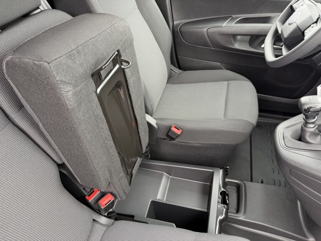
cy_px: 120
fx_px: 223
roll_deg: +7.2
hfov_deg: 71.6
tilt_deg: -41.4
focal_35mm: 24
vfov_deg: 56.8
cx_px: 160
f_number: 1.78
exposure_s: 1/93
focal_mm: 6.76
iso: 200
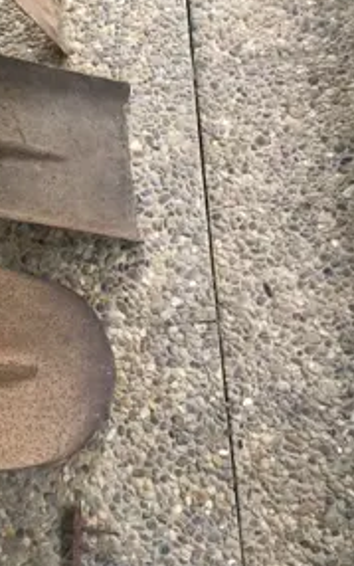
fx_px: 663
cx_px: 77
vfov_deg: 46.0
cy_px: 239
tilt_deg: -72.8
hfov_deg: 29.3
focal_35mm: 43
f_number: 2.2
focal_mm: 4.15
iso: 100
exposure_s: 1/33
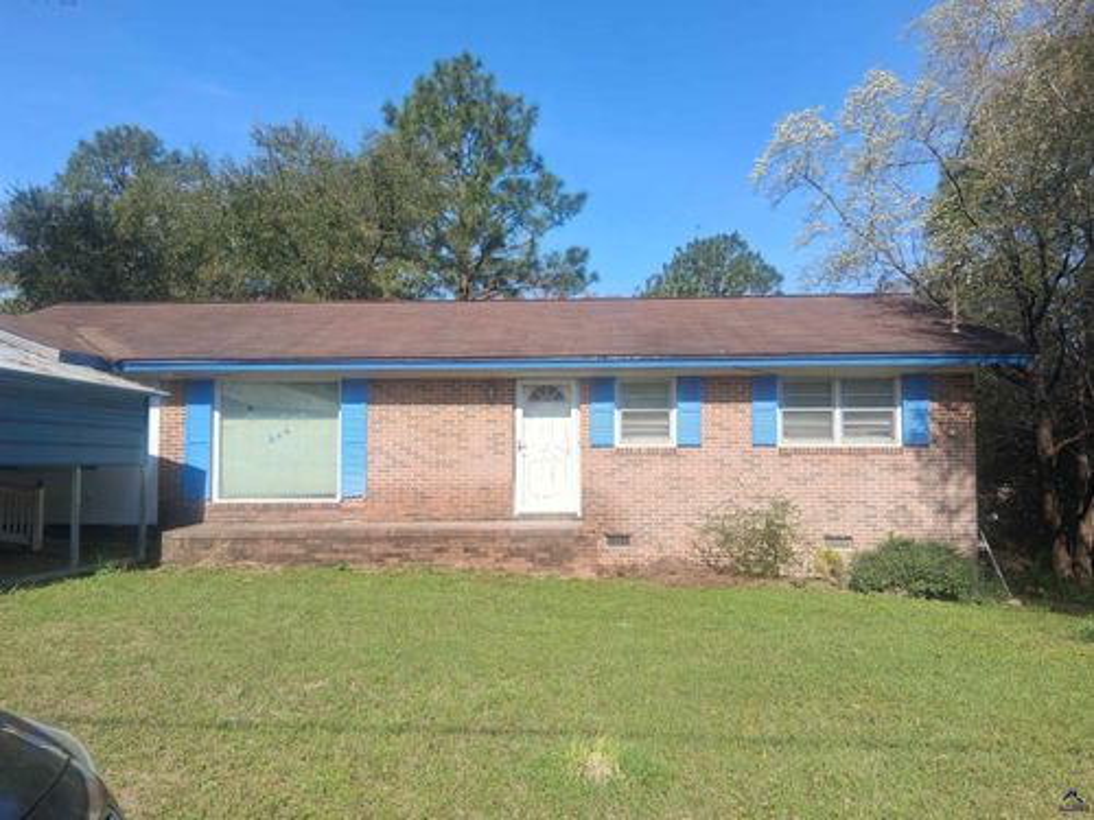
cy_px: 410
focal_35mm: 26
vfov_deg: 53.1
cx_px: 547
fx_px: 822
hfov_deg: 67.3
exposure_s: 1/440
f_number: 1.8
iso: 25
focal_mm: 3.98
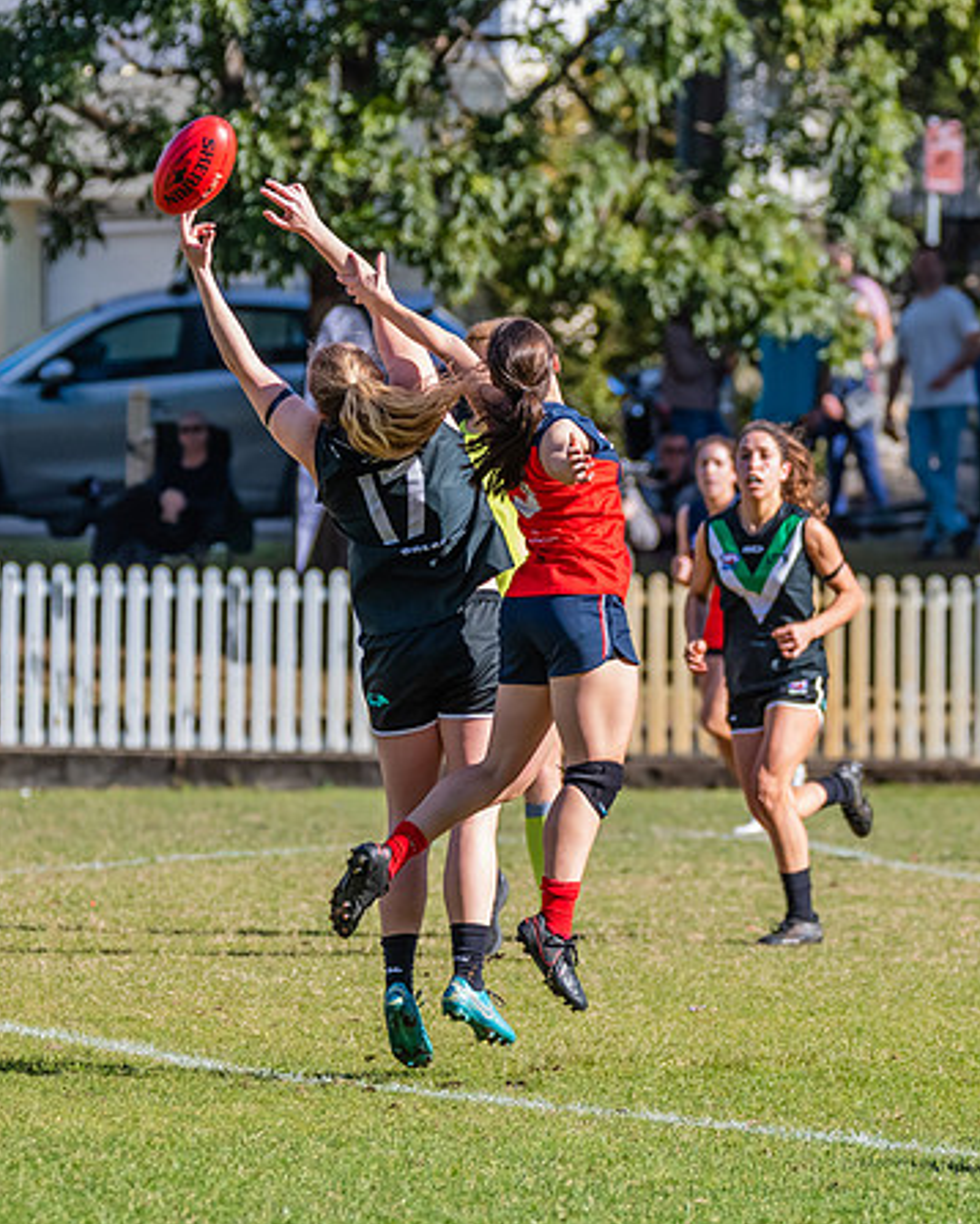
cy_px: 609
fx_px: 19238
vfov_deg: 3.6
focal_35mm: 531
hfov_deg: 2.9
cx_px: 589
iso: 800
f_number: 7.1
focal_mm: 260
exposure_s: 1/1600
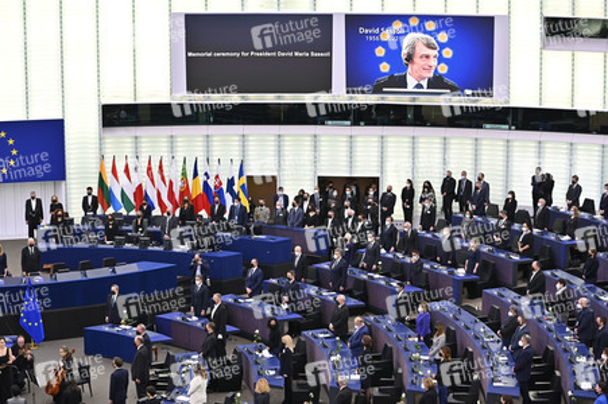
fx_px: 1181
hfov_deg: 28.9
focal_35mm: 70
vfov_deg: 19.4
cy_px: 202
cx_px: 304
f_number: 2.8
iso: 1000
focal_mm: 70
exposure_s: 1/320
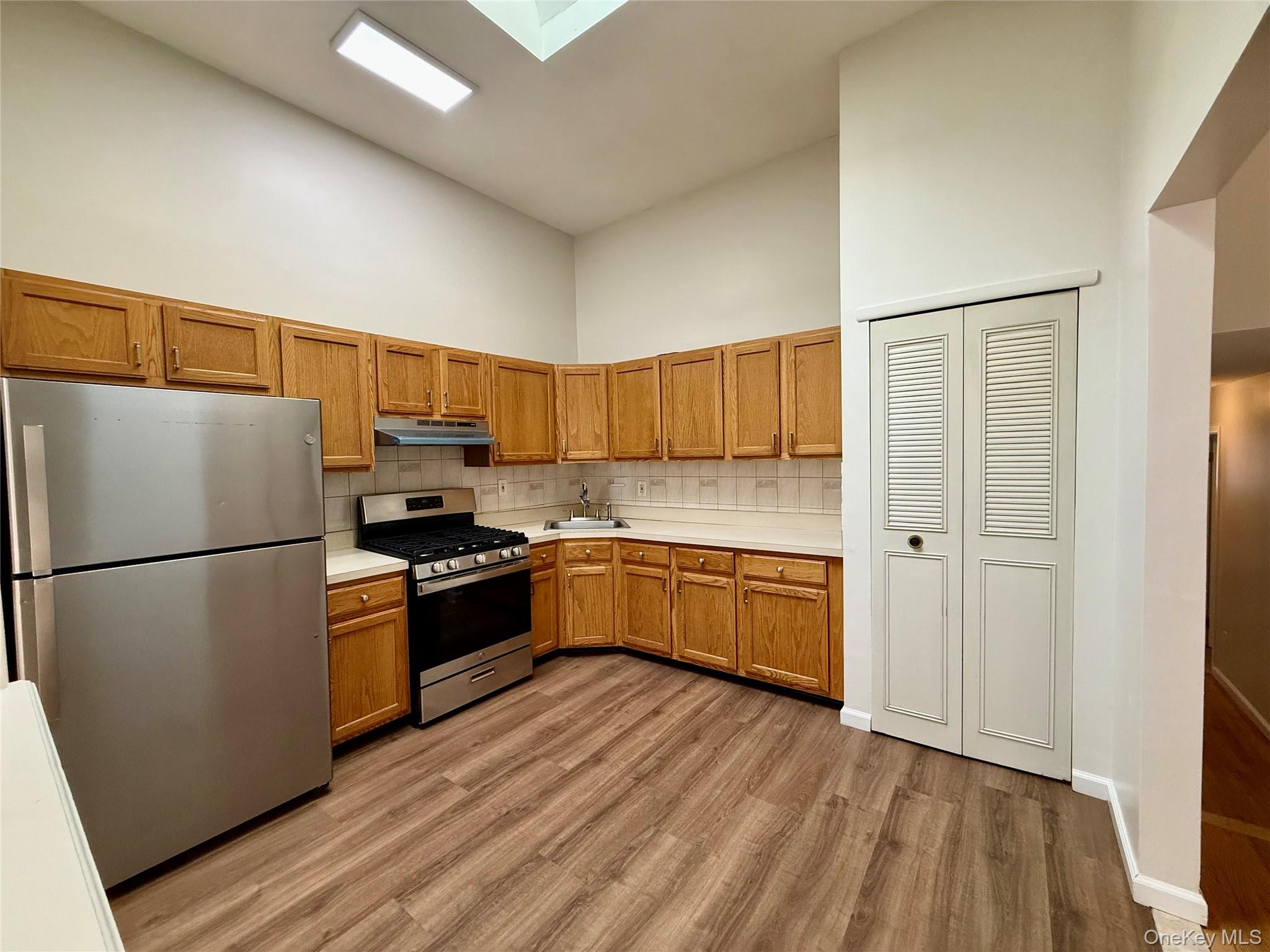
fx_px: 514
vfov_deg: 85.7
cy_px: 476
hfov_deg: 102.1
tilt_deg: -1.5
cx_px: 635
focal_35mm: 14
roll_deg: +1.9
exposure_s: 1/120
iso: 250
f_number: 2.2
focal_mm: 2.22
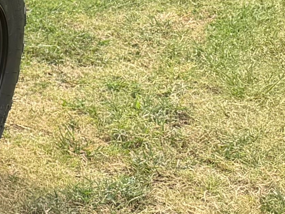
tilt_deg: -17.8
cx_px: -508
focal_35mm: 161
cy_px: 19
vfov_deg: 9.2
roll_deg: -0.1
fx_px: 1326
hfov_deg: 9.9
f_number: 1.78
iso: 80
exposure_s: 1/1122
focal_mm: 6.76
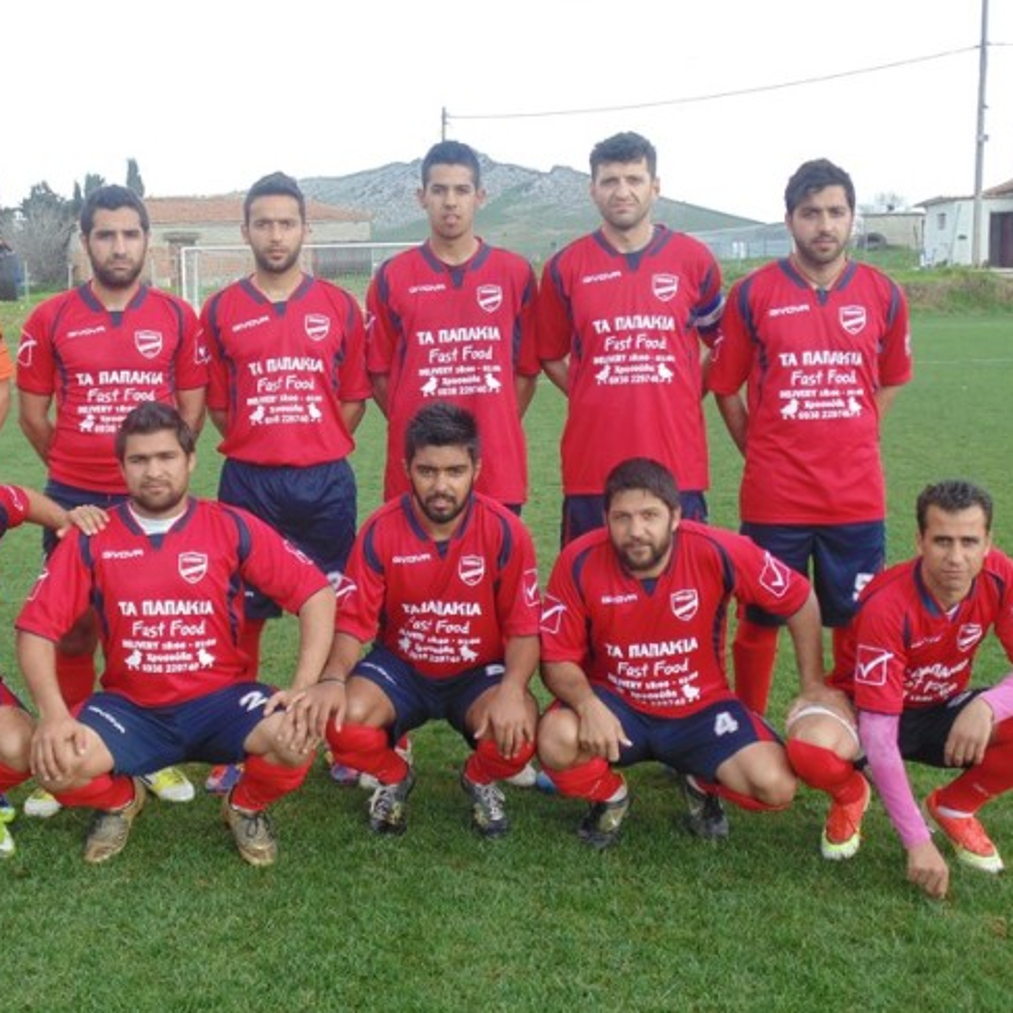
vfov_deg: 34.7
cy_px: 501
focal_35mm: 49
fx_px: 1622
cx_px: 394
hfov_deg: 34.5
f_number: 3.6
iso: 80
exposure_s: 1/250
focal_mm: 7.4
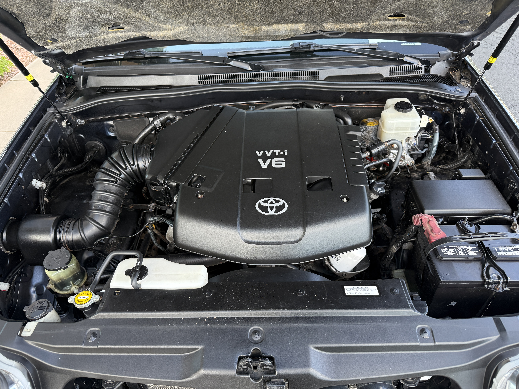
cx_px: 260
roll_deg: +1.7
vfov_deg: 56.8
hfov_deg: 71.6
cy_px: 194
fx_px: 360
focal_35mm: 24
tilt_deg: -41.7
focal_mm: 6.76
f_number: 1.78
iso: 200
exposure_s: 1/201
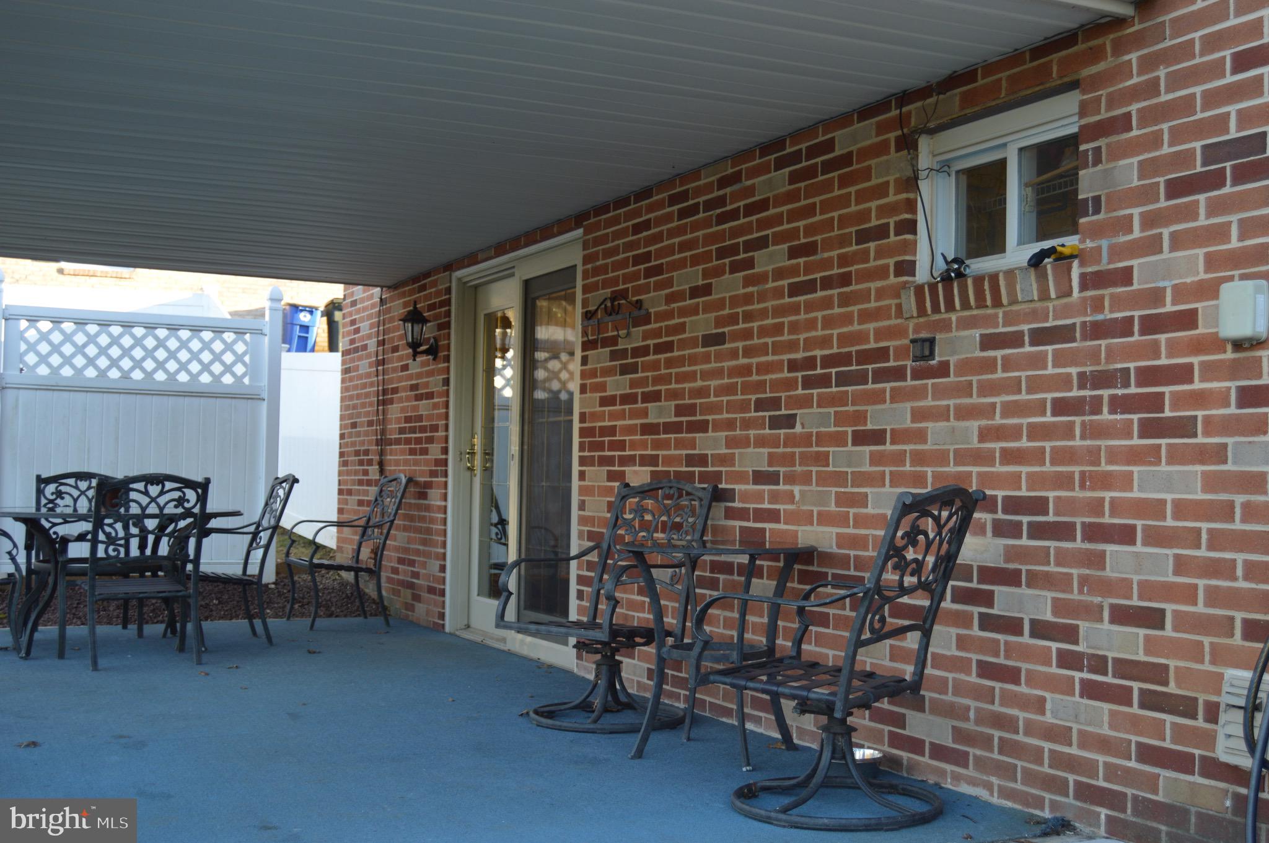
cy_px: 422
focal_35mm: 42
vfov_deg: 31.8
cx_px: 634
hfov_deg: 46.4
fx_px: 1479
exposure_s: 1/80
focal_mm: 28
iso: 200
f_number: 4.2
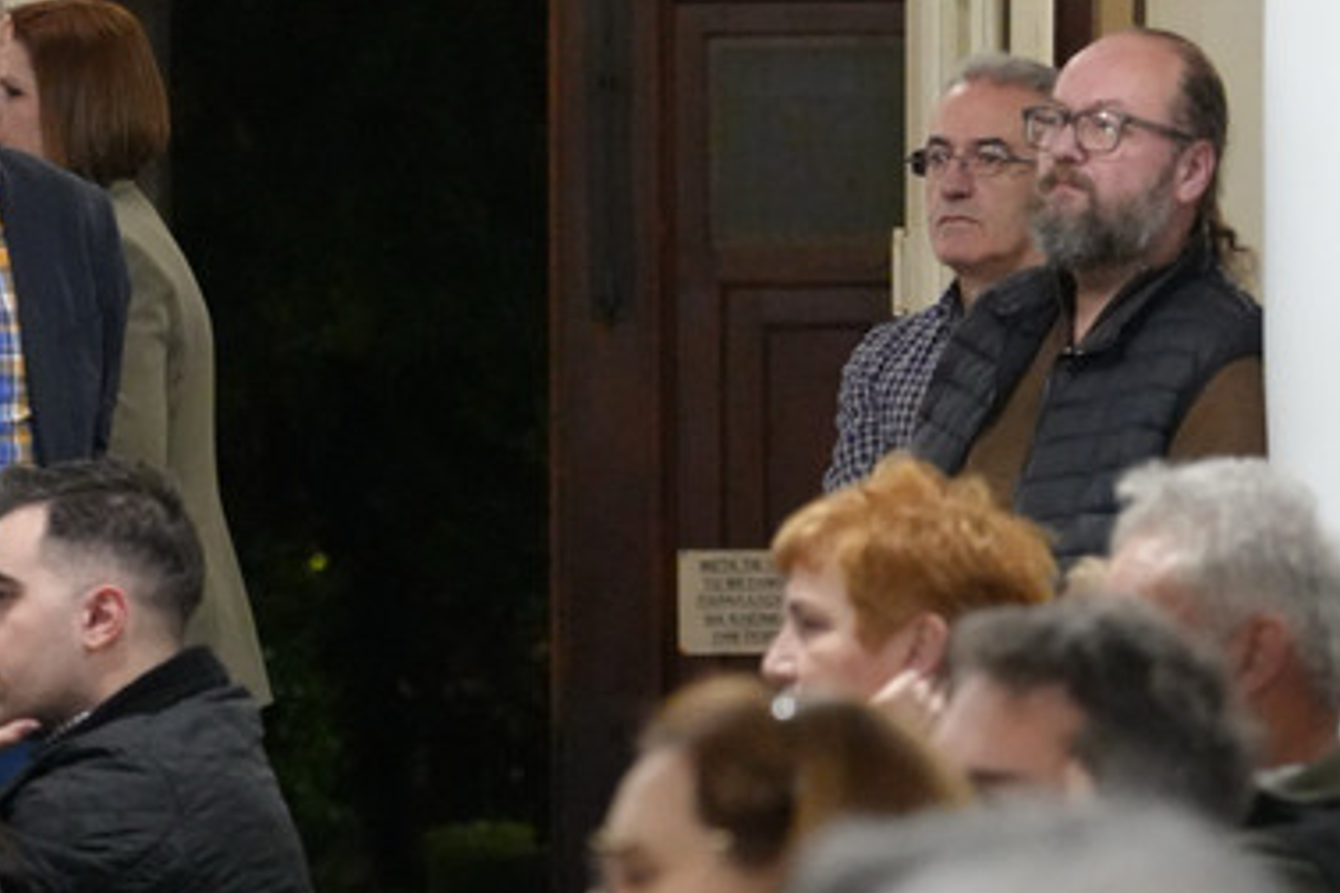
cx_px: 411
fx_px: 9900
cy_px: 370
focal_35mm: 266
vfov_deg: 5.2
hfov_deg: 7.7
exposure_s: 1/160
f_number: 4
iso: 12800
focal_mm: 105
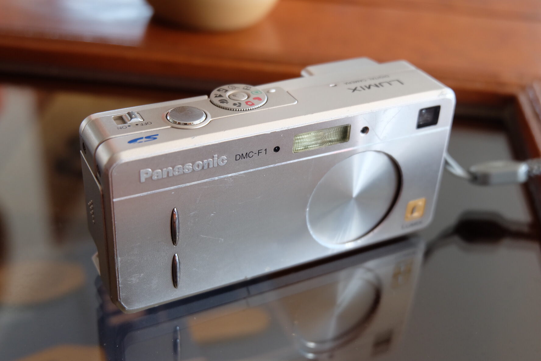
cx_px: 270
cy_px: 180
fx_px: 706
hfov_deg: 41.9
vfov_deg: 28.6
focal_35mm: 47
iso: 800
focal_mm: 31
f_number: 4.7
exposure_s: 1/20
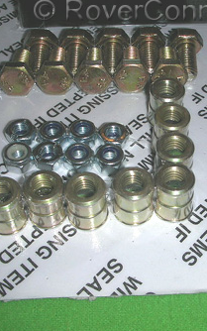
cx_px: 156
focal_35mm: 56
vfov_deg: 36.3
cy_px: 159
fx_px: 505
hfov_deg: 22.9
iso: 50
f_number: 8.5
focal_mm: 5.8
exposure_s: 1/60.1
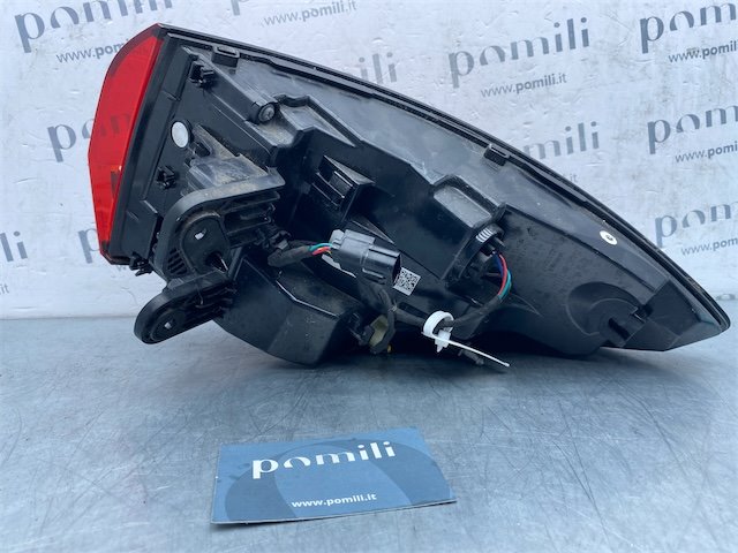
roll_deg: +0.1
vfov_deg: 53.1
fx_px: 554
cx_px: 369
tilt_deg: -13.4
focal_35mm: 26
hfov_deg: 67.3
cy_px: 276
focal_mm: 4.25
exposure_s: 1/292
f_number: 1.8
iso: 32
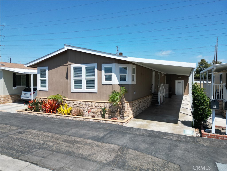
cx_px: 114
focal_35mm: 24
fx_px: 157
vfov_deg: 56.8
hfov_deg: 71.6
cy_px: 86
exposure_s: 1/2500
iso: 130
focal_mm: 6.72
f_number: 1.7
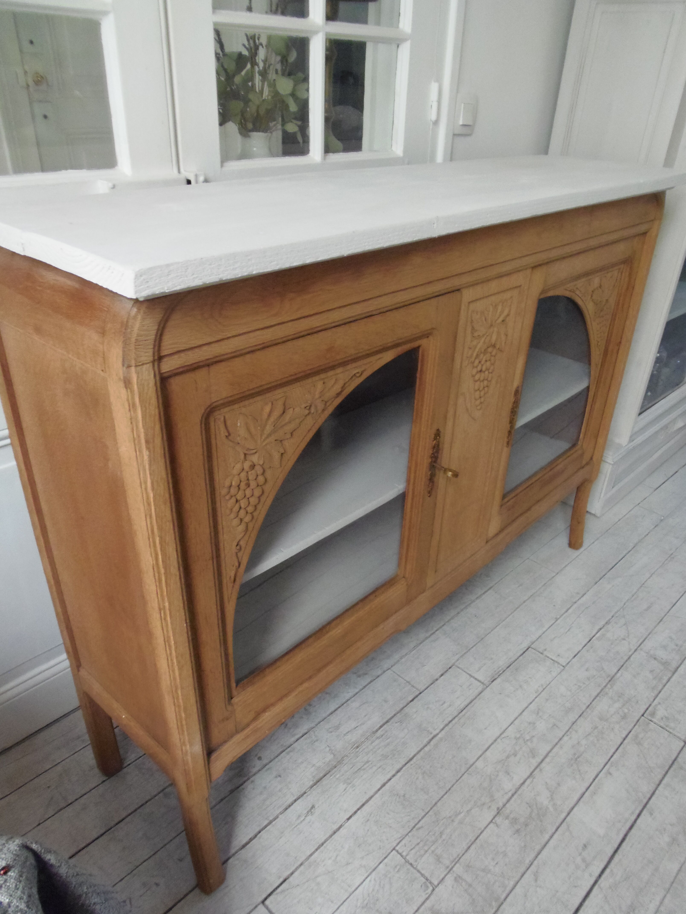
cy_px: 457
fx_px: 634
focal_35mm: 24
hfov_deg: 56.8
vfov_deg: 71.6
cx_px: 343
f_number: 2.9
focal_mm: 4.3
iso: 400
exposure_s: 1/25
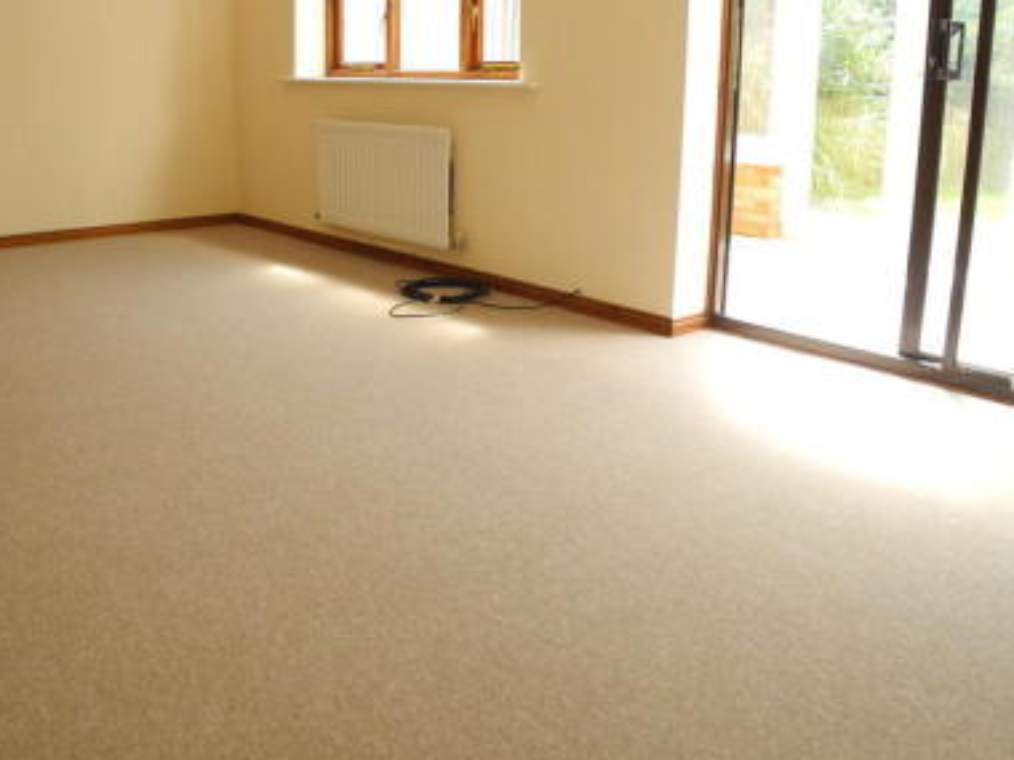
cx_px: 447
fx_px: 1260
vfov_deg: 33.3
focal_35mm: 43
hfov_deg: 43.8
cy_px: 260
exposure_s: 1/149
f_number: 2.8
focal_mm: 6
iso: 100
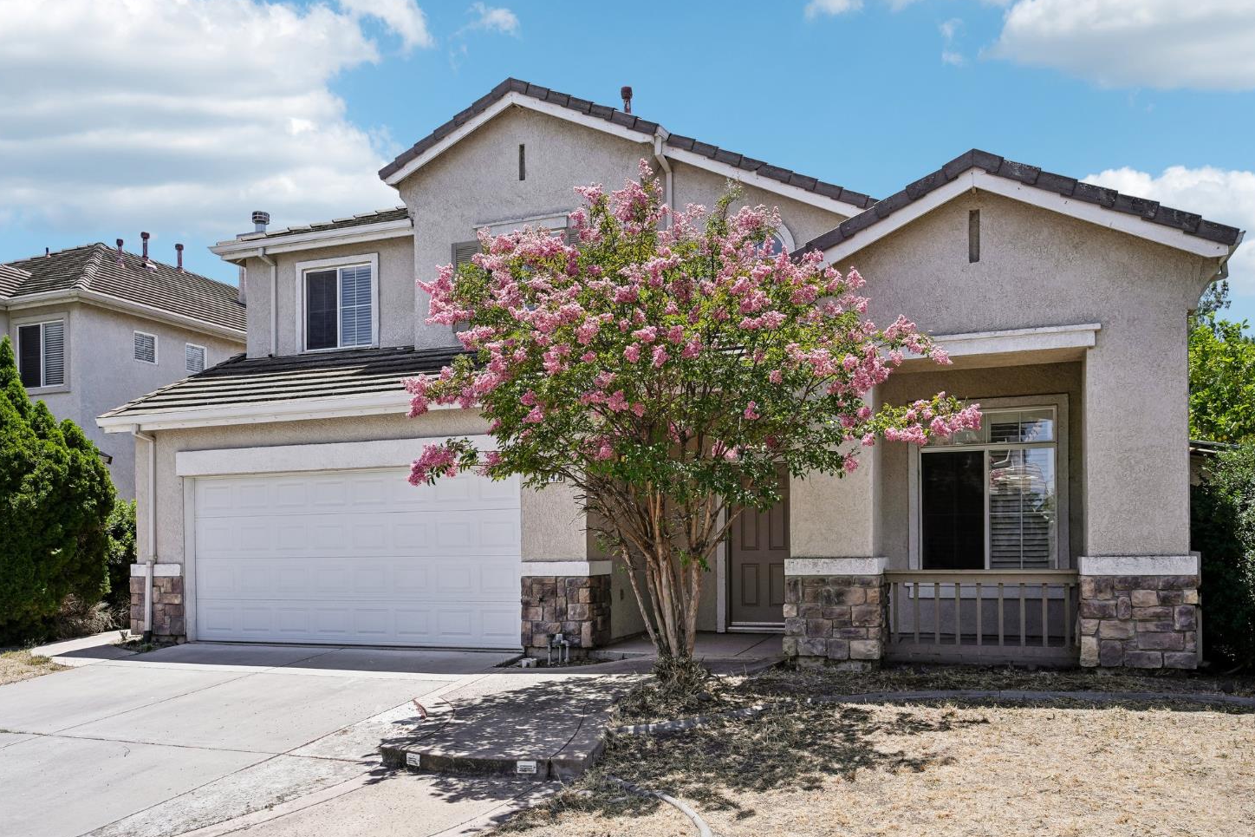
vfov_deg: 45.0
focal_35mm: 29
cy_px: 415
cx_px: 628
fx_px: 1011
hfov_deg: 63.7
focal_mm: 28
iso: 100
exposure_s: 1/200
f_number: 8
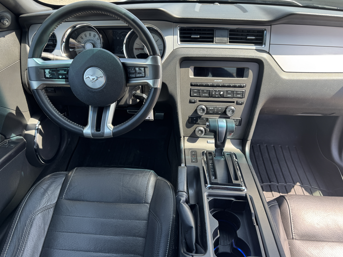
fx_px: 248
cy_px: 130
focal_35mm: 25
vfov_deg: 54.9
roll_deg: +0.8
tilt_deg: -35.1
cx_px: 171
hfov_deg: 69.4
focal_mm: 6.76
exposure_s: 1/180
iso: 64
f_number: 1.78
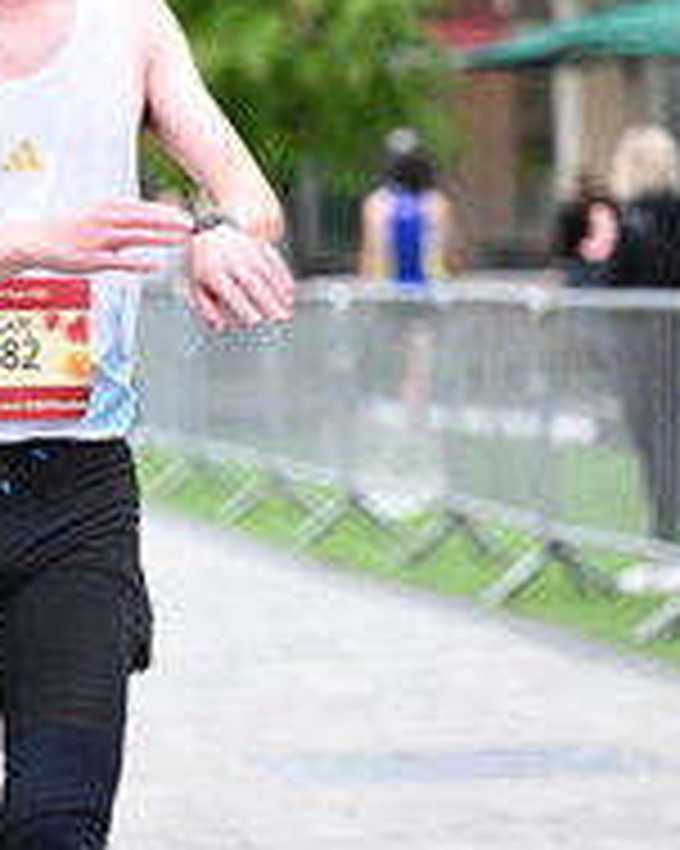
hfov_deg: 6.6
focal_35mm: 235
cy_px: 364
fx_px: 5917
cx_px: 182
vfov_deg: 8.2
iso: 1600
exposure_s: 1/1250
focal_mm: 86
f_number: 2.8
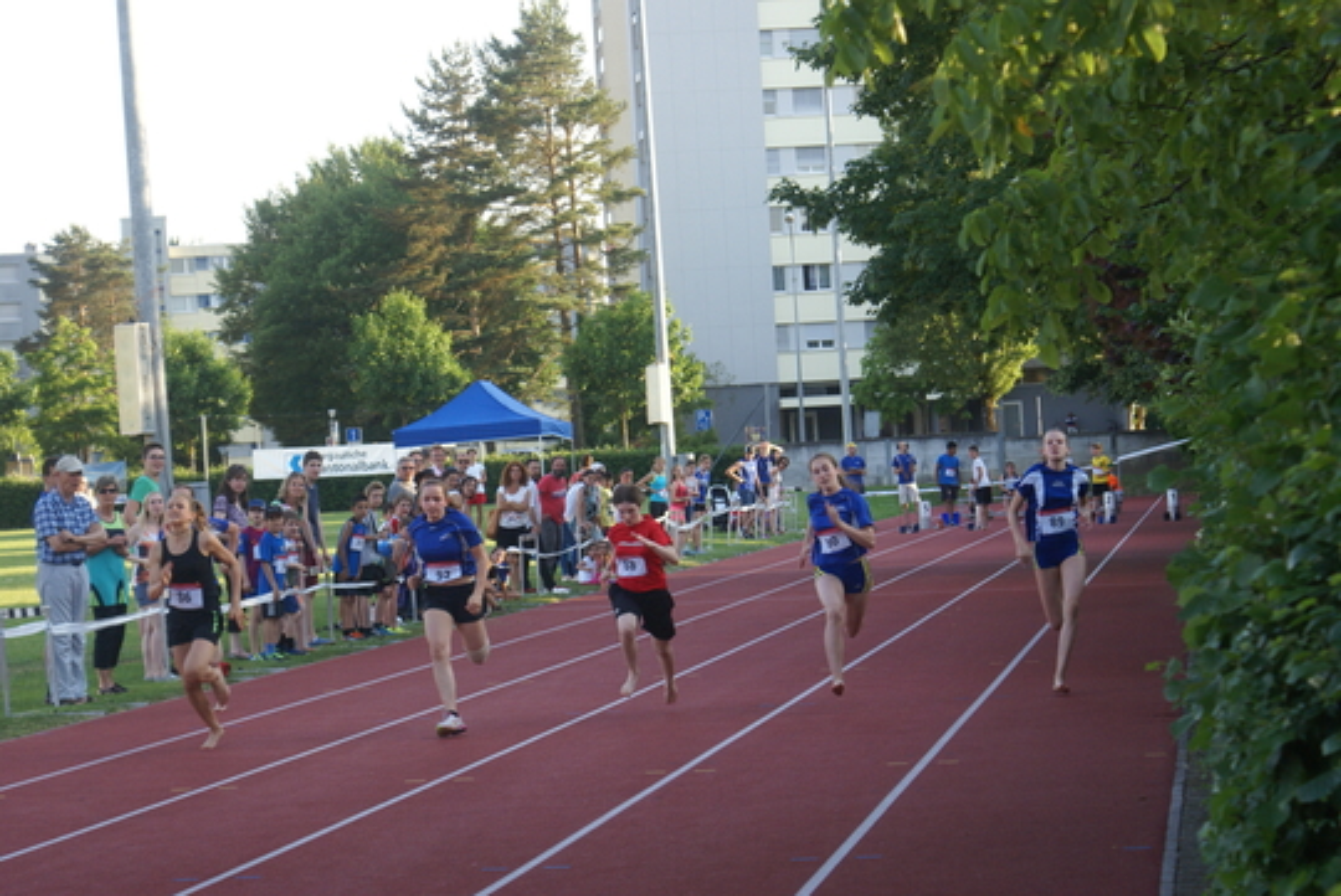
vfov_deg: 13.1
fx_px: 3914
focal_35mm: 105
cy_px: 448
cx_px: 670
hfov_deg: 19.4
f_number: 5.6
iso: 400
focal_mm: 70
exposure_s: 1/250
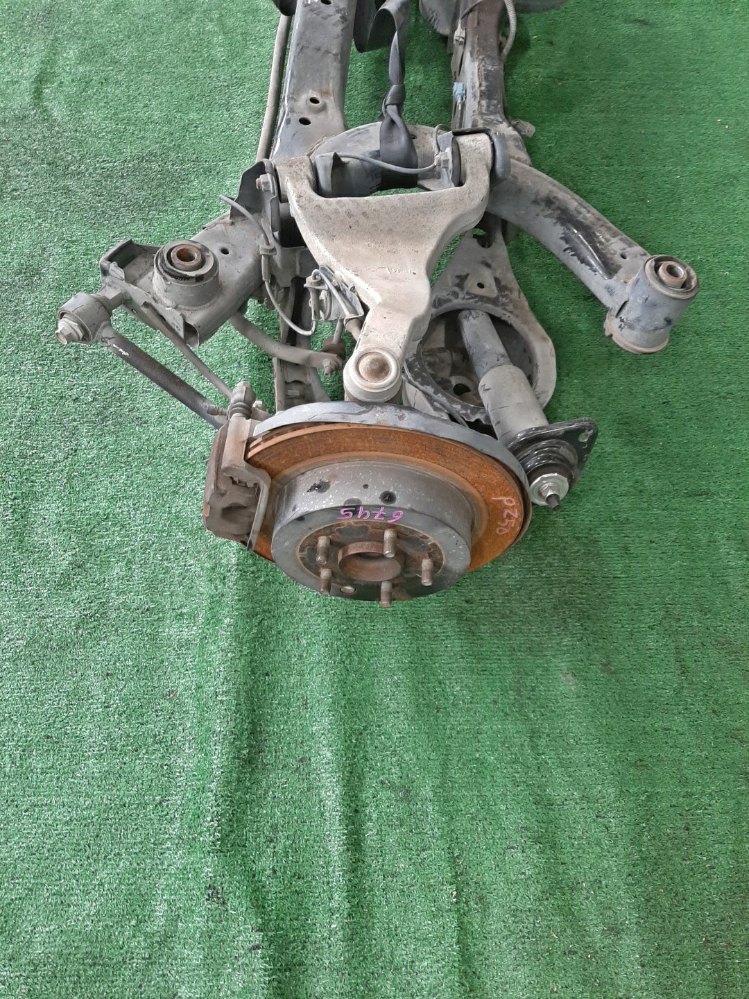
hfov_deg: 53.1
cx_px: 374
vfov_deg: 67.3
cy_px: 500
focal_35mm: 26
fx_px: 750
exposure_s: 1/50
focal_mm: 3.93
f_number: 1.7
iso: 120
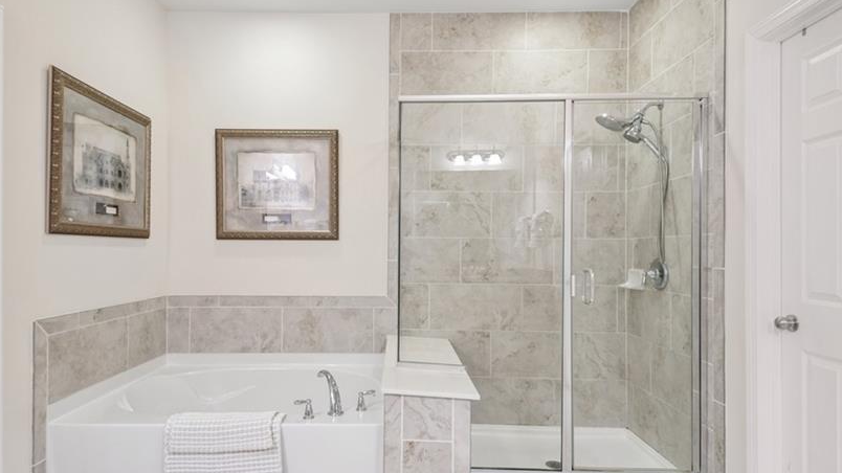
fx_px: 446
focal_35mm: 20
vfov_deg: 55.7
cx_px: 390
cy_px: 268
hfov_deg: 86.5
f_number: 8
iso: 400
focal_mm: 15
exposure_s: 1/10
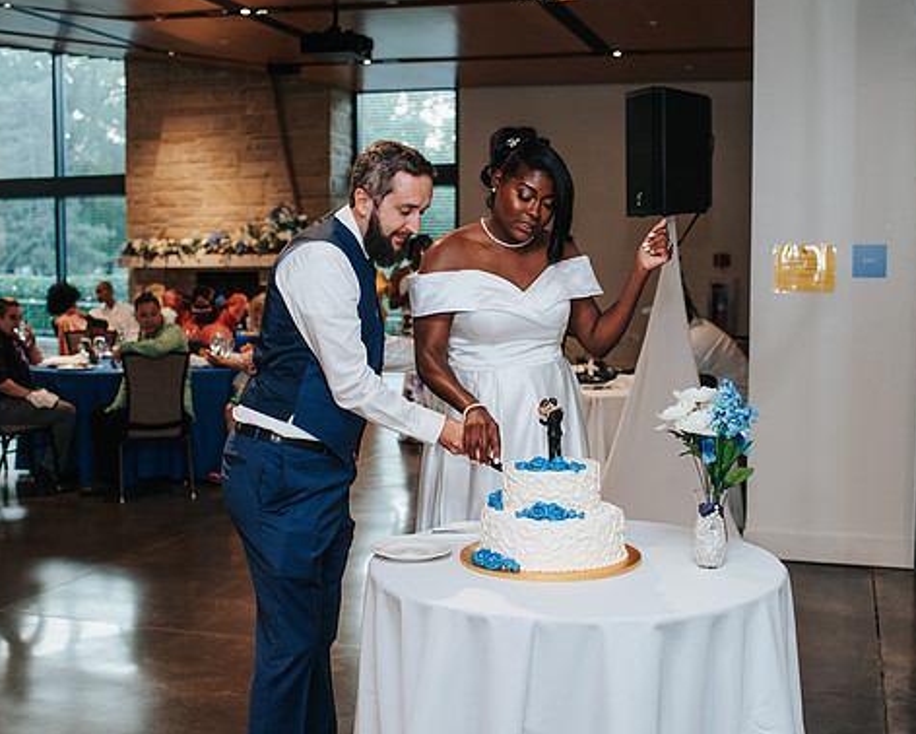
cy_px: 366
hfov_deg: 40.3
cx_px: 443
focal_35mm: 46
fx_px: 1248
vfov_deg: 32.8
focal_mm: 35
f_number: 2.8
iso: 560
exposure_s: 1/160
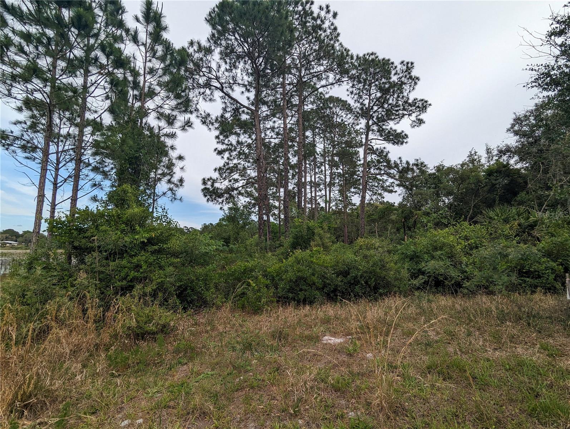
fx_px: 264
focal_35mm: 16
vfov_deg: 78.2
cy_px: 214
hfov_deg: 94.4
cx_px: 285
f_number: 2.2
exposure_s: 1/1091
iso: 53
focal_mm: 2.35
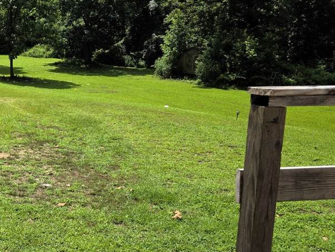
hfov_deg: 34.9
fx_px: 474
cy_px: 113
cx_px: -9
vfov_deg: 29.7
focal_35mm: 49
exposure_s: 1/5447
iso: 80
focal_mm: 6.3
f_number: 1.7
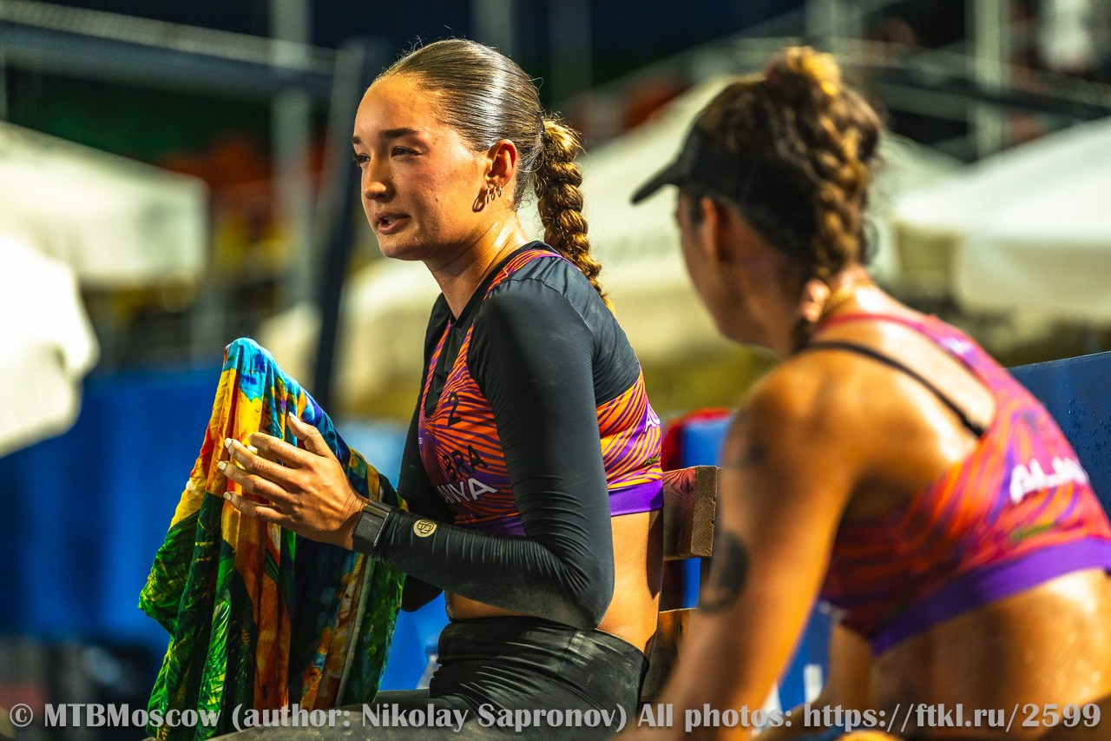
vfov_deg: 7.4
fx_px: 5708
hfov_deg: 11.1
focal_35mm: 185
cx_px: 556
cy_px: 370
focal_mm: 185
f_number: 3.2
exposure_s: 1/800
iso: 1000
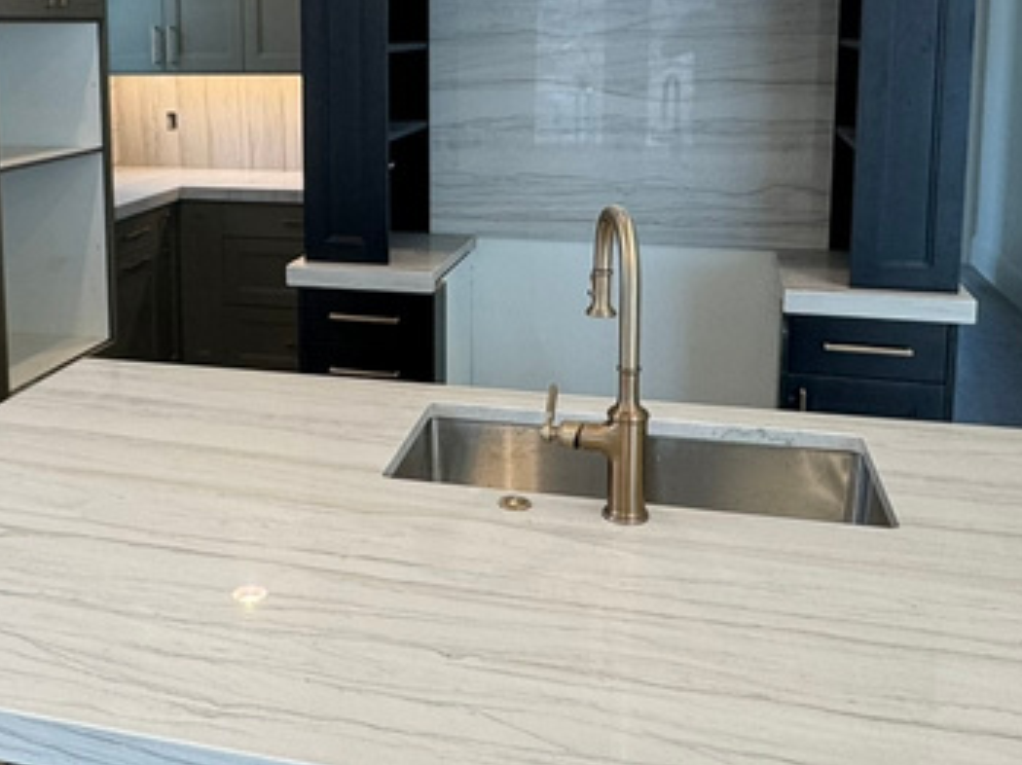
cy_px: 184
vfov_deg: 34.3
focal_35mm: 41
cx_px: 315
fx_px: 1210
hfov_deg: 44.9
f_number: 2.2
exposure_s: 1/120
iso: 160
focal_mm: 2.22
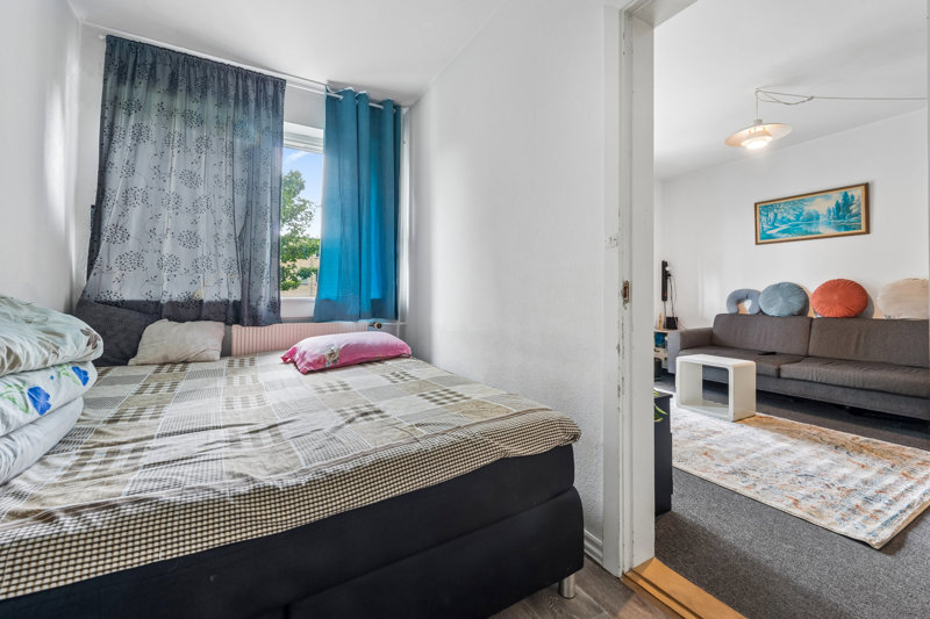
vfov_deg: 81.2
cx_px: 465
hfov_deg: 104.3
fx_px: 362
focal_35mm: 14
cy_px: 310
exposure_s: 1.3
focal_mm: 14
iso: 200
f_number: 10
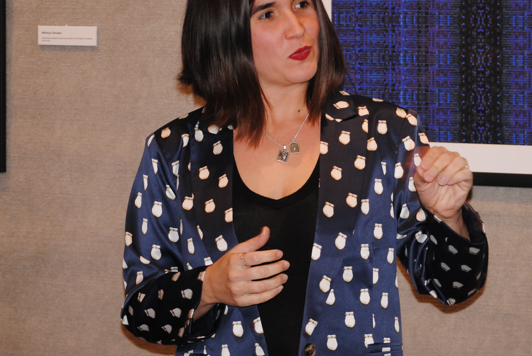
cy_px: 145
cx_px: 337
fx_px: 2145
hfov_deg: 14.1
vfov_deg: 9.5
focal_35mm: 145
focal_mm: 68
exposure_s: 1/60
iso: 200
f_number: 4.2
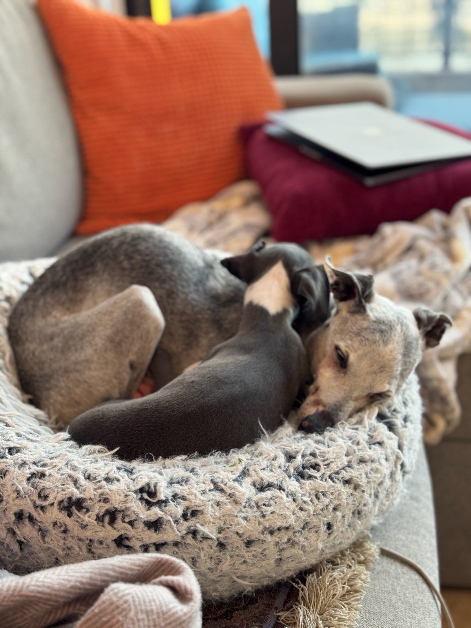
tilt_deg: -24.3
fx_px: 871
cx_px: 236
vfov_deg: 39.7
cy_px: 314
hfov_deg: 30.3
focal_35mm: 48
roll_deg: +4.5
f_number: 1.78
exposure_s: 1/60
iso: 100
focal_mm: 6.76
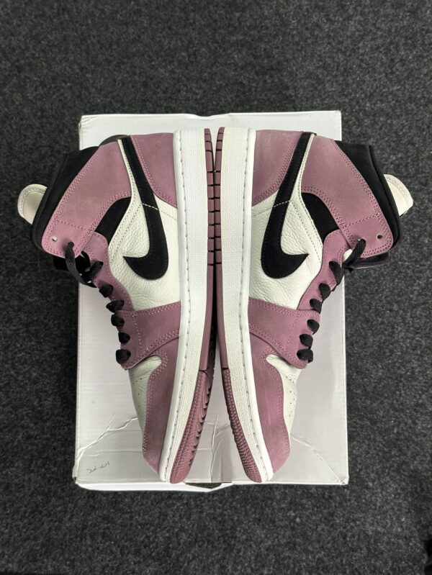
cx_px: 216
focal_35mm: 48
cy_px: 288
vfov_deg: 39.6
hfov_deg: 30.3
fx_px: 798
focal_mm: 6.86
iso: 100
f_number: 1.78
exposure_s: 1/53
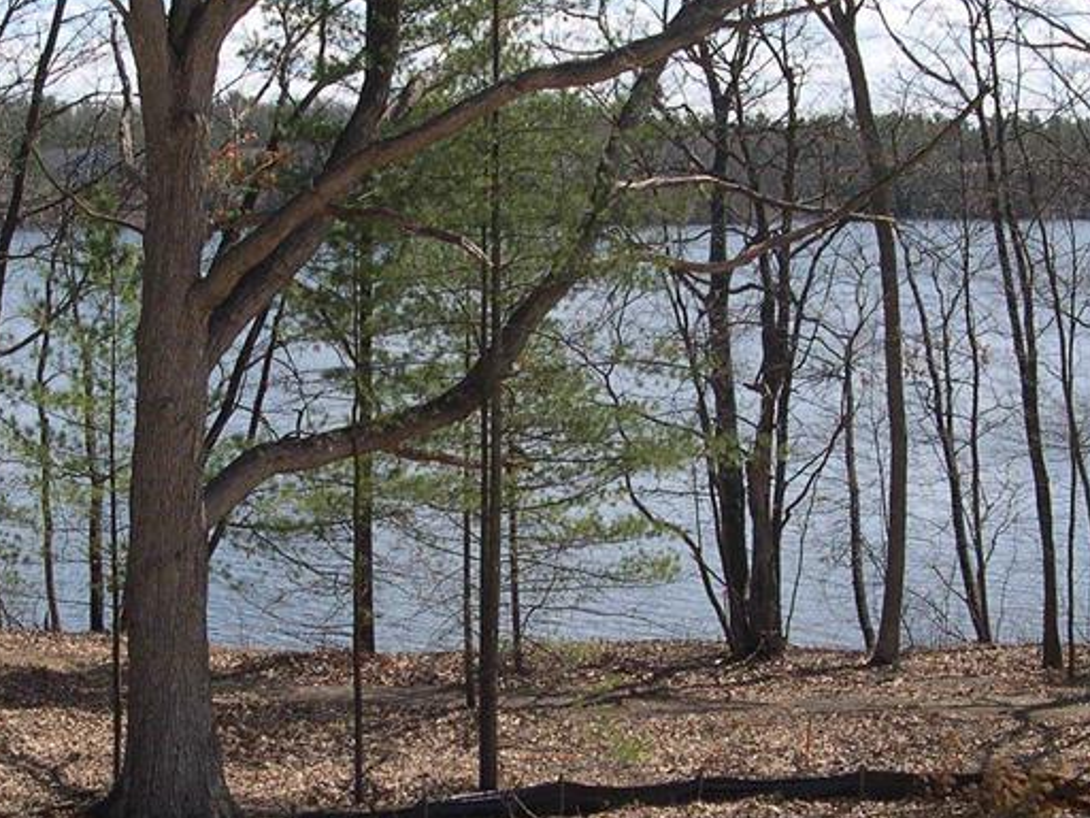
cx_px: 449
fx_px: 2393
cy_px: 516
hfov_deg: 25.6
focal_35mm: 76
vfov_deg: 19.3
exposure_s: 1/170
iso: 100
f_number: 7.6
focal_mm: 8
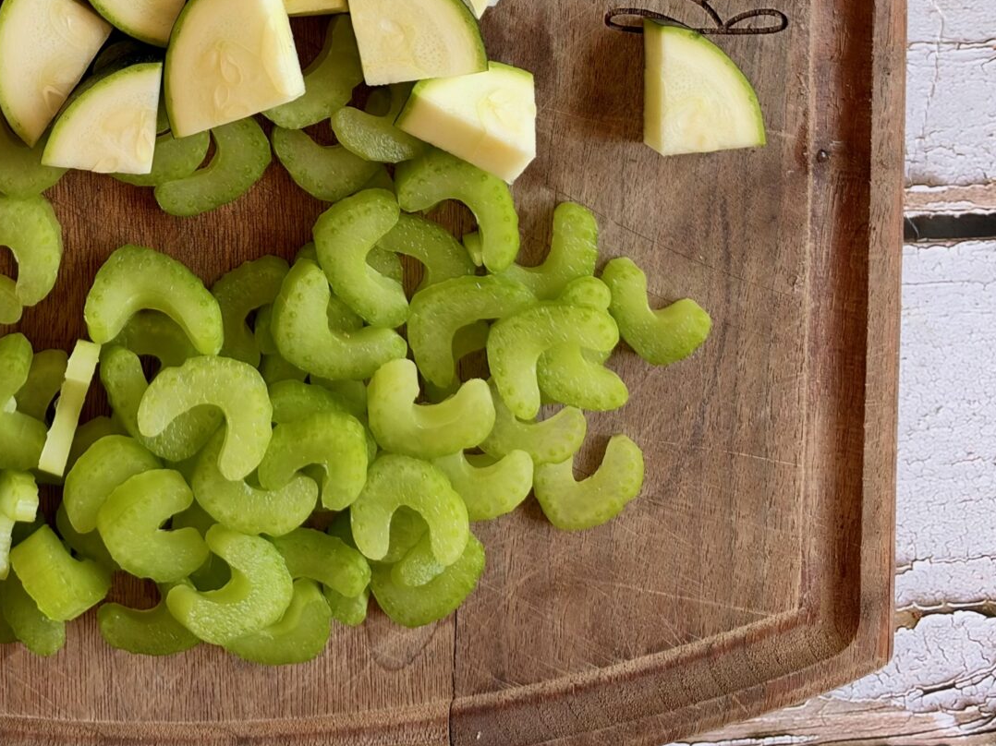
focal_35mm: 57
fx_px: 1640
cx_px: 170
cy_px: -272
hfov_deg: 32.7
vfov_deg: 22.4
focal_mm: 6.93
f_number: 1.8
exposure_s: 1/121
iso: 160
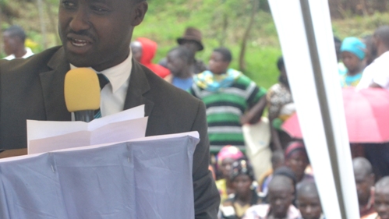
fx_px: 1785
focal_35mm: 173
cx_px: 207
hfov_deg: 12.4
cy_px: 171
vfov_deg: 7.0
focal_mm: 55
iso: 1600
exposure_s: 1/1000
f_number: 5.6
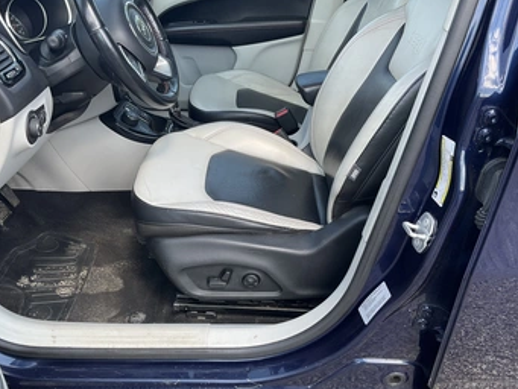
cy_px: 210
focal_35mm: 34
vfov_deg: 41.8
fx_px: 509
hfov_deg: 53.9
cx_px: 254
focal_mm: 3
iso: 20
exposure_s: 1/127
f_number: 1.8
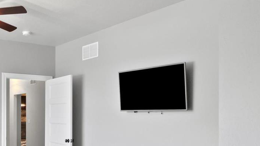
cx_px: 16
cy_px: 121
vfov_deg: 27.1
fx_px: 297
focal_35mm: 43
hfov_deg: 42.6
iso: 400
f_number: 10
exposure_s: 1/1.25
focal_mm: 9
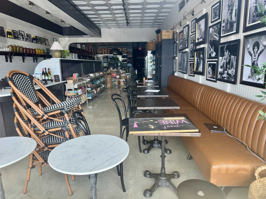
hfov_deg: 71.6
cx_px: 133
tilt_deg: -12.1
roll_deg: +0.9
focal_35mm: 24
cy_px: 100
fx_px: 184
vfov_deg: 56.8
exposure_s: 1/127
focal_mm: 6.76
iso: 64
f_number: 1.78
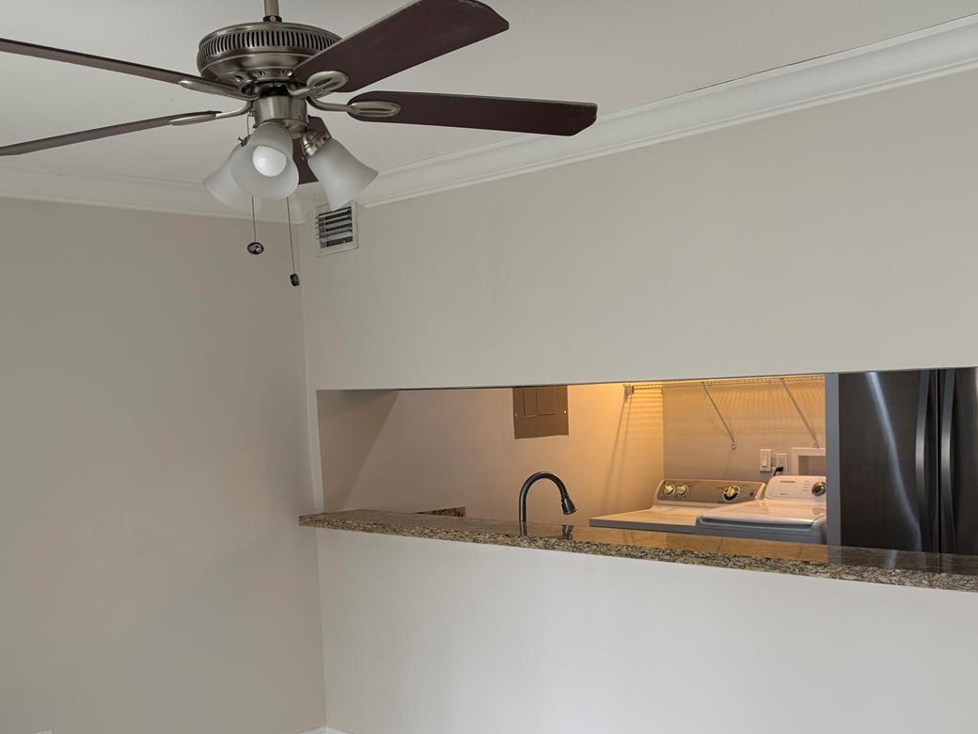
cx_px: 564
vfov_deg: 35.6
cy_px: 483
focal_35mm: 40
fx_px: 1130
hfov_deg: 46.6
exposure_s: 1/60
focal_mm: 5.96
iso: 80
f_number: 1.6
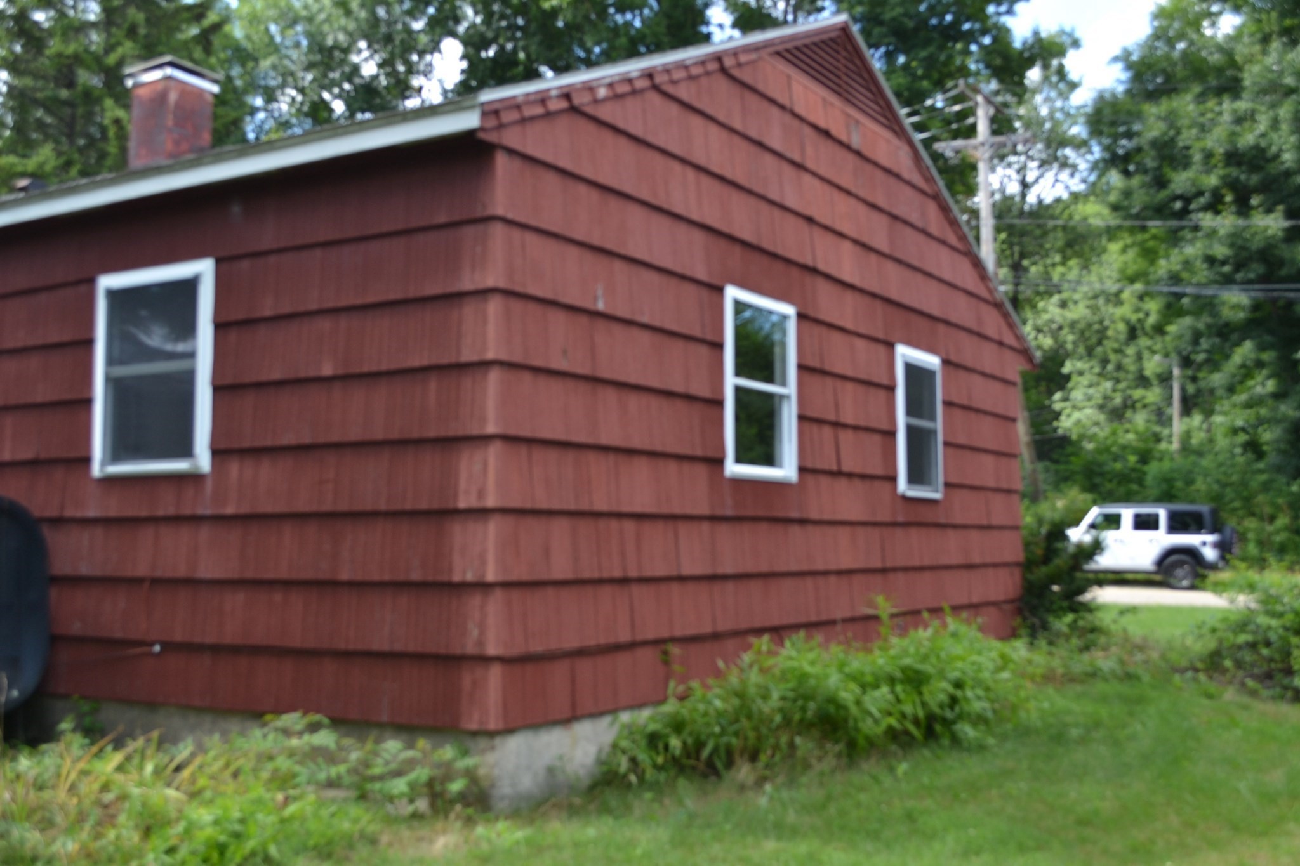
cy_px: 433
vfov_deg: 36.9
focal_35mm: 36
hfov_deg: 53.1
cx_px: 650
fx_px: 1300
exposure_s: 1/125
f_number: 5.6
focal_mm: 24
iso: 160
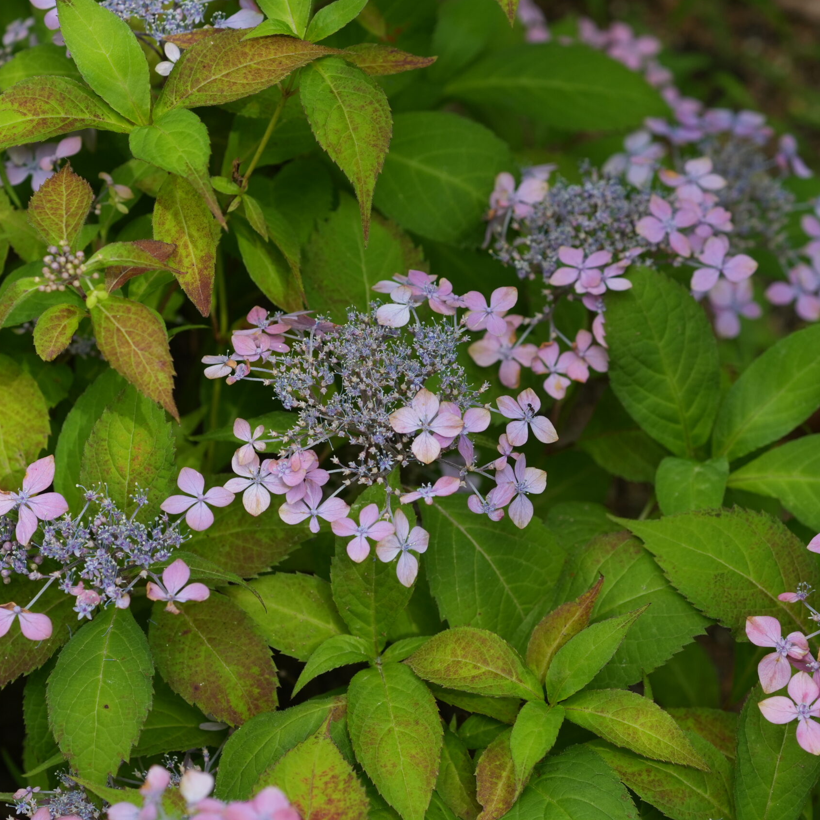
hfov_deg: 13.6
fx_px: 3430
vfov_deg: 13.6
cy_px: 409
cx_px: 387
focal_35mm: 128
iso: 640
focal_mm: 100
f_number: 5.6
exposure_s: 1/500
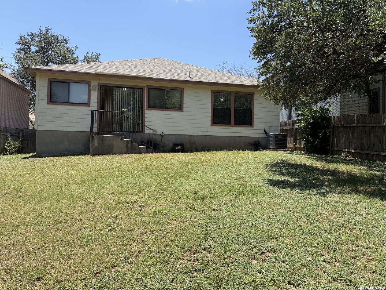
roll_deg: -1.3
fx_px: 268
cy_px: 145
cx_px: 193
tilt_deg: +2.5
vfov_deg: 56.8
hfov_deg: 71.6
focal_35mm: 24
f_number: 1.78
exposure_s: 1/2801
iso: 80
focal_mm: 6.76
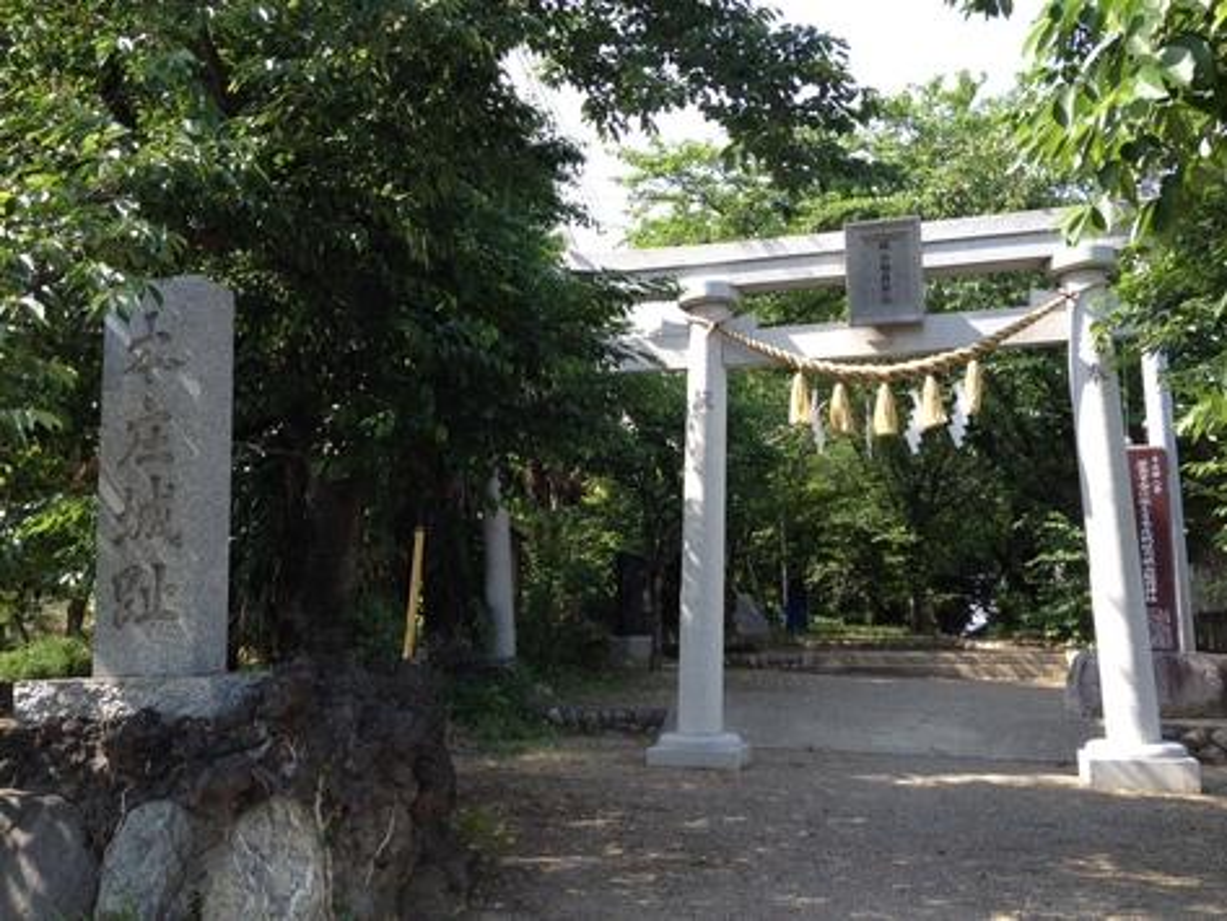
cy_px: 460
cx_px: 614
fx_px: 1241
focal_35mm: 35
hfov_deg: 52.6
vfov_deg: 40.7
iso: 50
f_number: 2.4
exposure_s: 1/315
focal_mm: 4.28
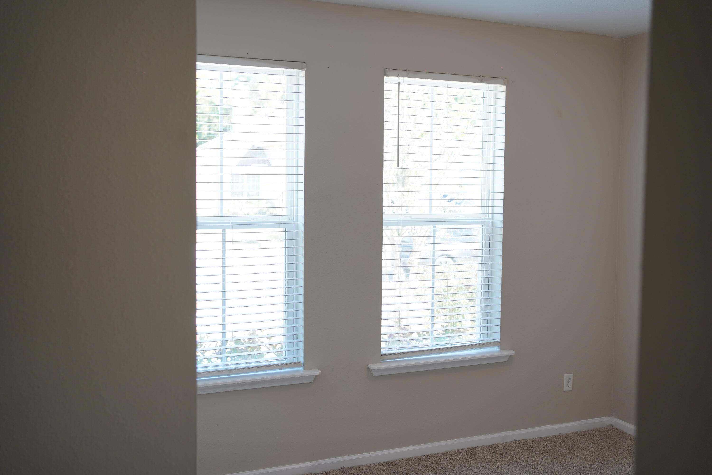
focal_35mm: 35
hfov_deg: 54.4
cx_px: 356
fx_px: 692
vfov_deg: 37.9
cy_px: 238
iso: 250
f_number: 3.2
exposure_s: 1/60
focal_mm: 35
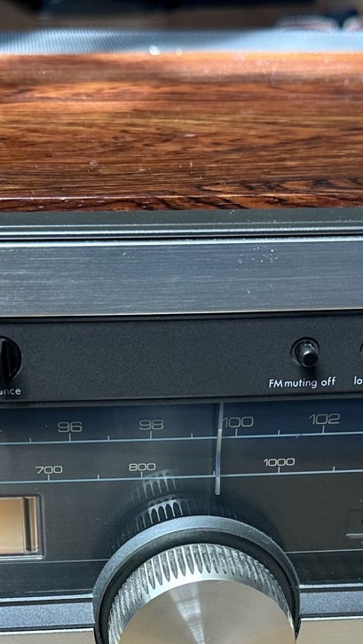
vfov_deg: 27.6
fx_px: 1231
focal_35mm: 72
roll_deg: -0.8
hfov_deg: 16.8
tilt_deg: -32.5
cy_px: 646
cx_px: 164
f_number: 1.78
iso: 125
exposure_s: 1/100
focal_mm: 6.86
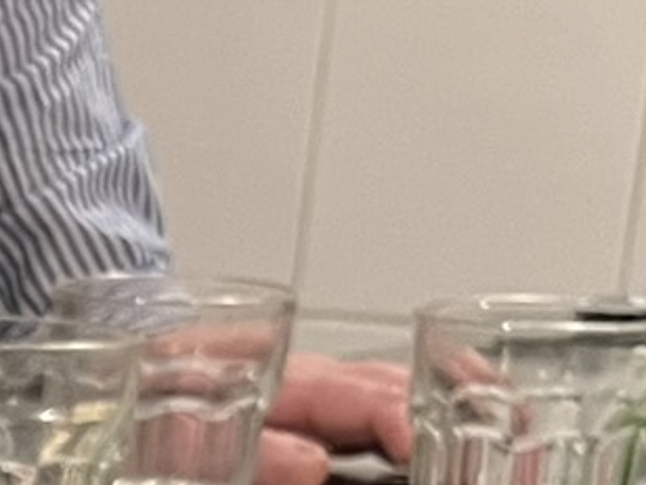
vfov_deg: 7.9
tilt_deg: -22.8
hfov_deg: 10.3
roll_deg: +0.6
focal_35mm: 173
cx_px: -753
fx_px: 3229
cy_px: 1193
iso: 320
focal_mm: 5.1
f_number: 1.6
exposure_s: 1/50
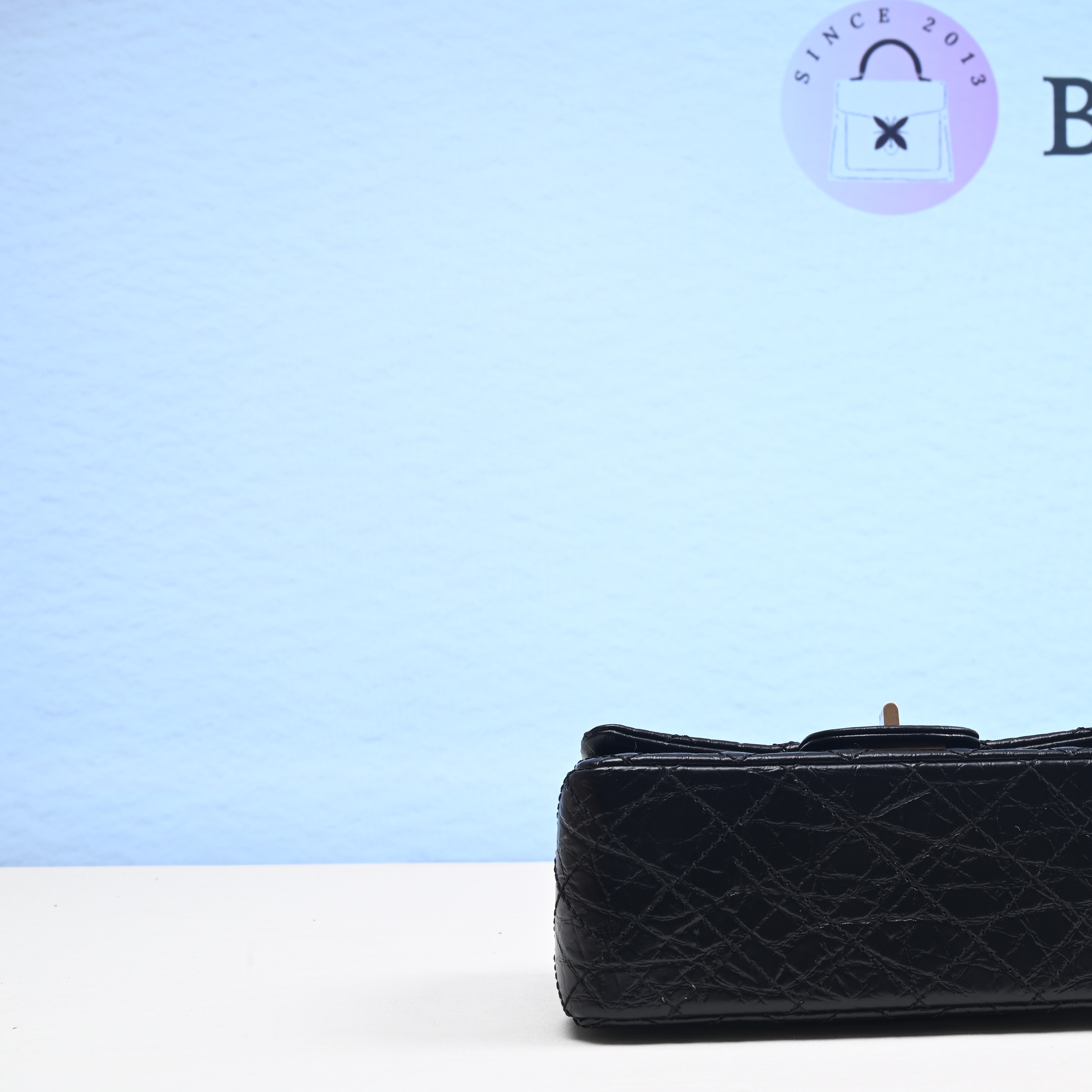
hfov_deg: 30.4
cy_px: 562
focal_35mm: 55
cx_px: 859
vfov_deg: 31.1
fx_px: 1963
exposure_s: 1/2
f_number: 16
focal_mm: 39
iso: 100
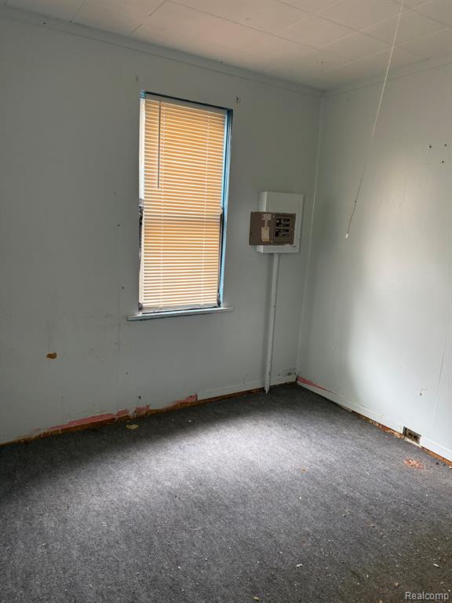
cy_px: 302
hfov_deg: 56.8
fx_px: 418
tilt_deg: -10.7
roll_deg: -3.7
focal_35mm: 24
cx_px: 226
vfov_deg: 71.6
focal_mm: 6.76
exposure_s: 1/60
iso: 320
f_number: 1.78
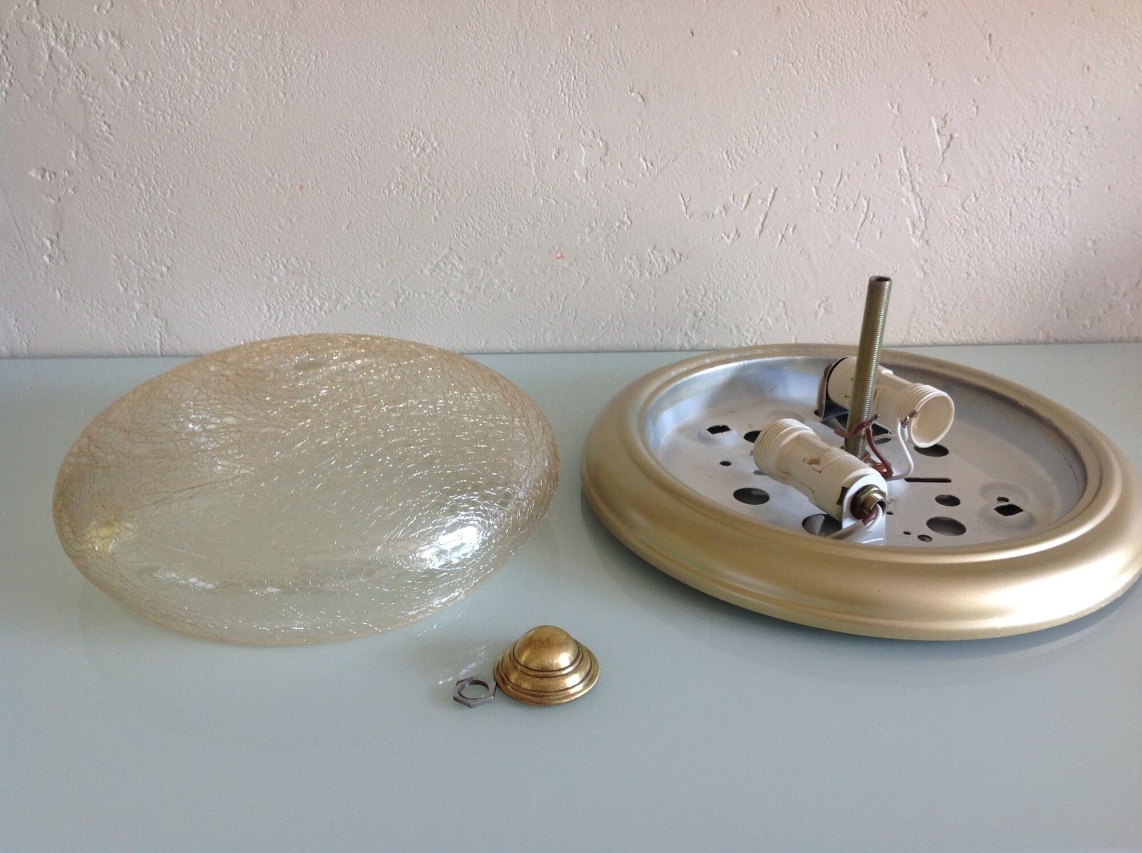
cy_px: 426
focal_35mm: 35
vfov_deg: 40.6
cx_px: 571
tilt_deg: -24.9
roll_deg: +0.4
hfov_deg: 52.7
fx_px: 1153
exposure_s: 1/17
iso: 50
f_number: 2.4
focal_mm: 4.28
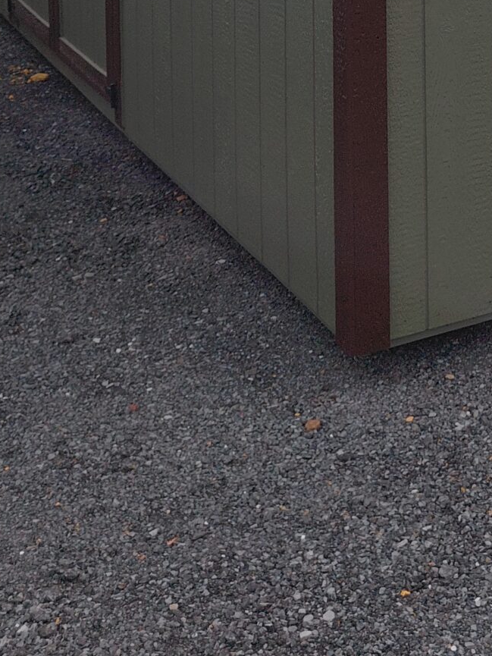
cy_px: -290
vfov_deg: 22.3
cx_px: 510
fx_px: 1402
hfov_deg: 19.3
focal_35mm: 74
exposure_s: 1/2326
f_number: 1.8
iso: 50
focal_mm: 4.69
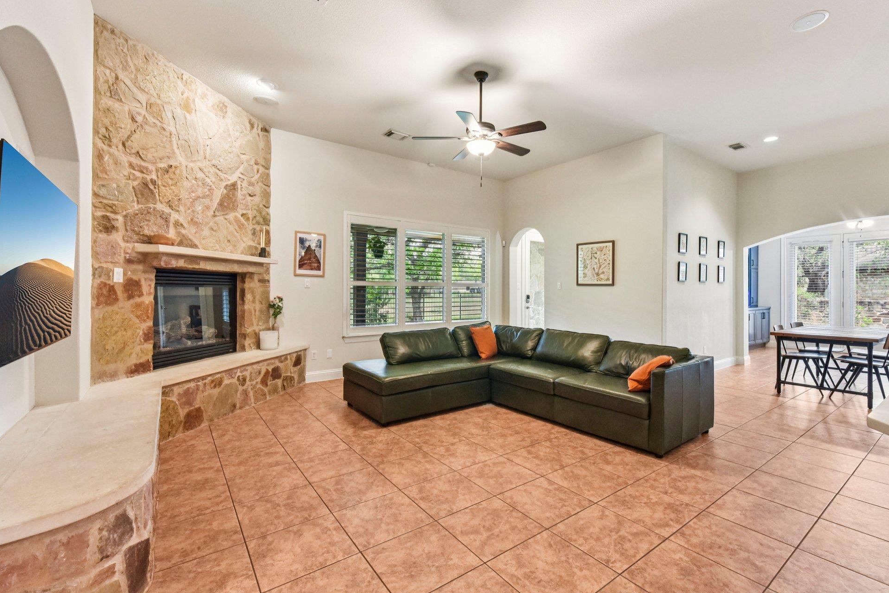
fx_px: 370
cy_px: 287
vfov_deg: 77.3
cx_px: 475
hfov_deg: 100.2
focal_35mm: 15
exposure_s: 1/15
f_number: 8
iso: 1250
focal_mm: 14
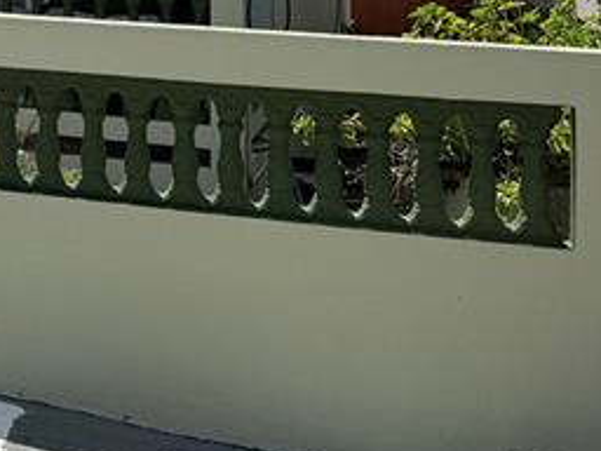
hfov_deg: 17.6
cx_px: -387
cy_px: -174
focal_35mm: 96
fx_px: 1667
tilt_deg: +1.9
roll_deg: -1.3
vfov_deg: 14.6
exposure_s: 1/7353
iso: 80
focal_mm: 6.76
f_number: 1.78
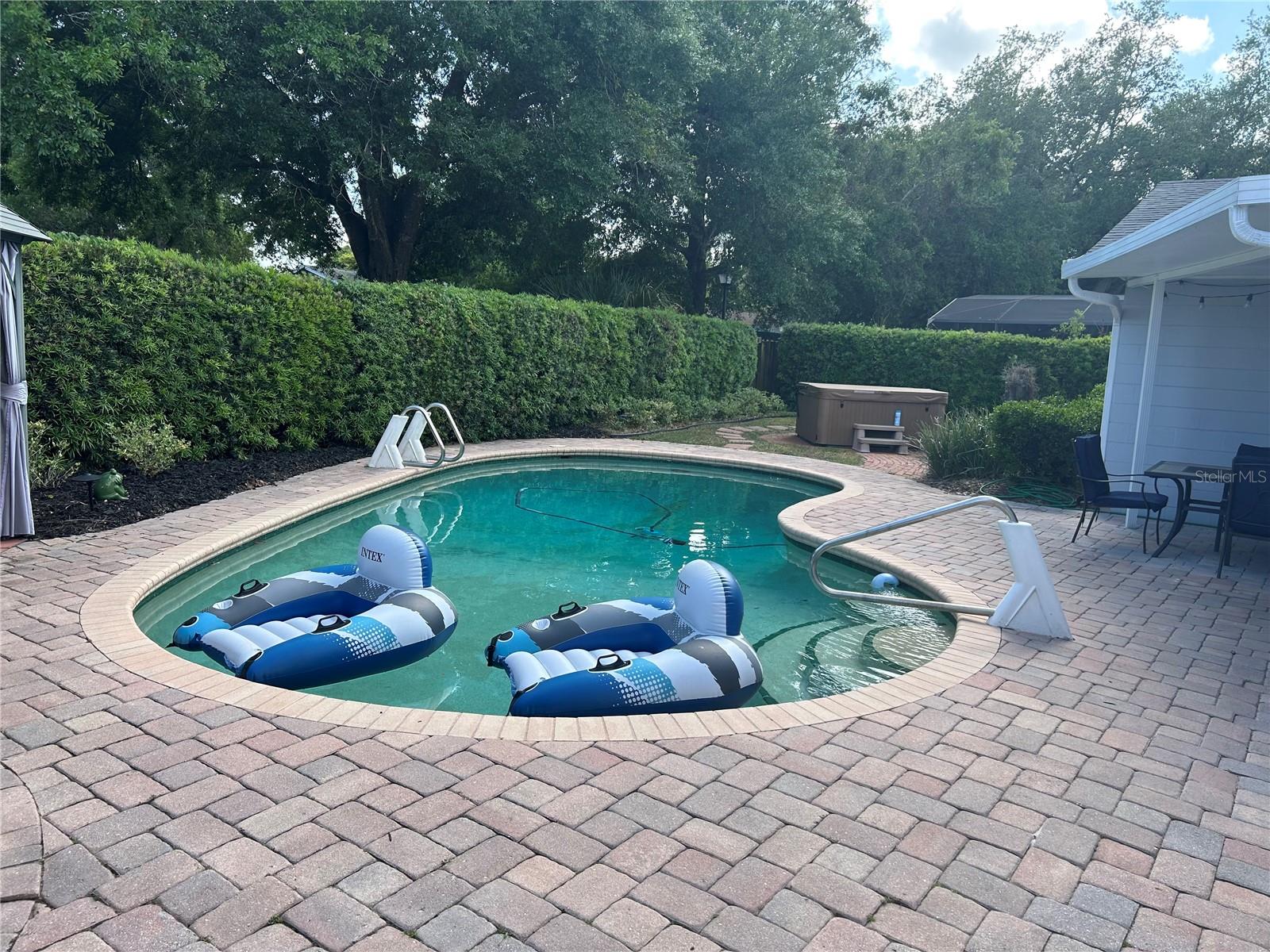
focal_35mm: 26
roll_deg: -3.1
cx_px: 635
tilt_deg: -6.8
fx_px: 954
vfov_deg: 53.1
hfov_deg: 67.3
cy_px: 476
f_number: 1.5
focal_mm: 5.7
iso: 50
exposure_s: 1/1029
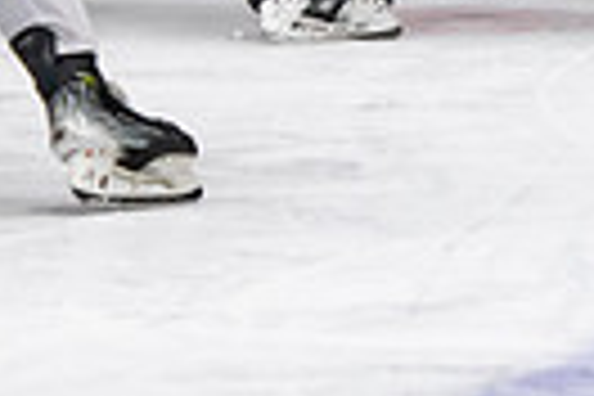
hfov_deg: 2.9
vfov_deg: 1.9
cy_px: -415
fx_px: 11632
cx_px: 701
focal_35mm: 705
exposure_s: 1/640
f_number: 3.2
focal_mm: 125
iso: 2000
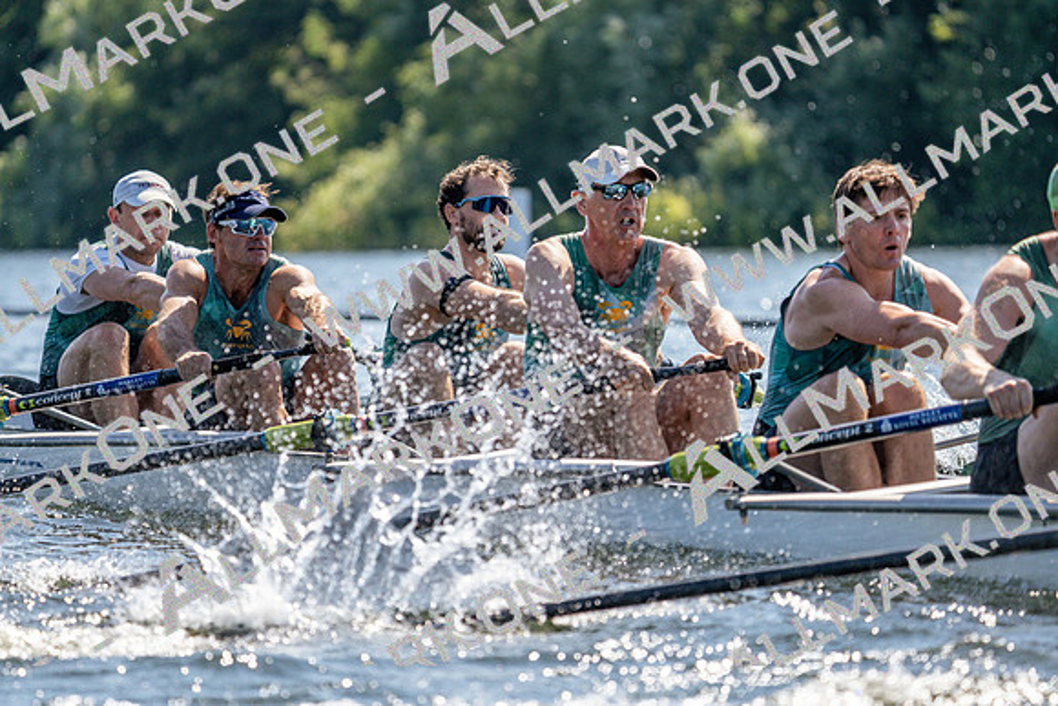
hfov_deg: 6.7
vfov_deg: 4.5
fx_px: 8995
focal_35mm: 306
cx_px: 529
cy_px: 353
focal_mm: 306
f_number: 6.3
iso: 320
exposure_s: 1/1600
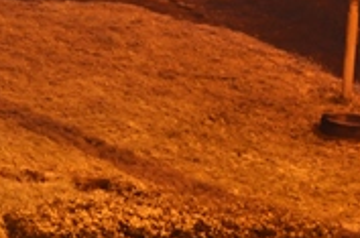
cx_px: -16
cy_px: 93
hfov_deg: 6.5
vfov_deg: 4.3
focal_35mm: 316
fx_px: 3152
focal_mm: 62
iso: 1600
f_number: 5.3
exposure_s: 1/3
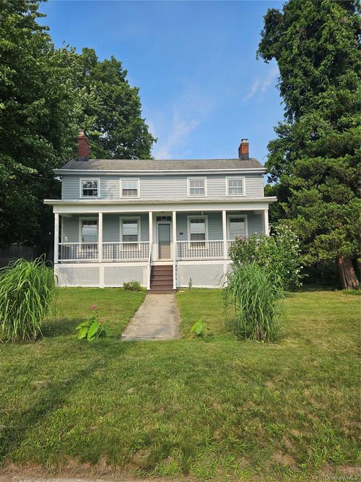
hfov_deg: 58.9
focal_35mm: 23
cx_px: 180
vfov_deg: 73.9
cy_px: 241
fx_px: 320
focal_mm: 5.4
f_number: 1.8
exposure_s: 1/1681
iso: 25
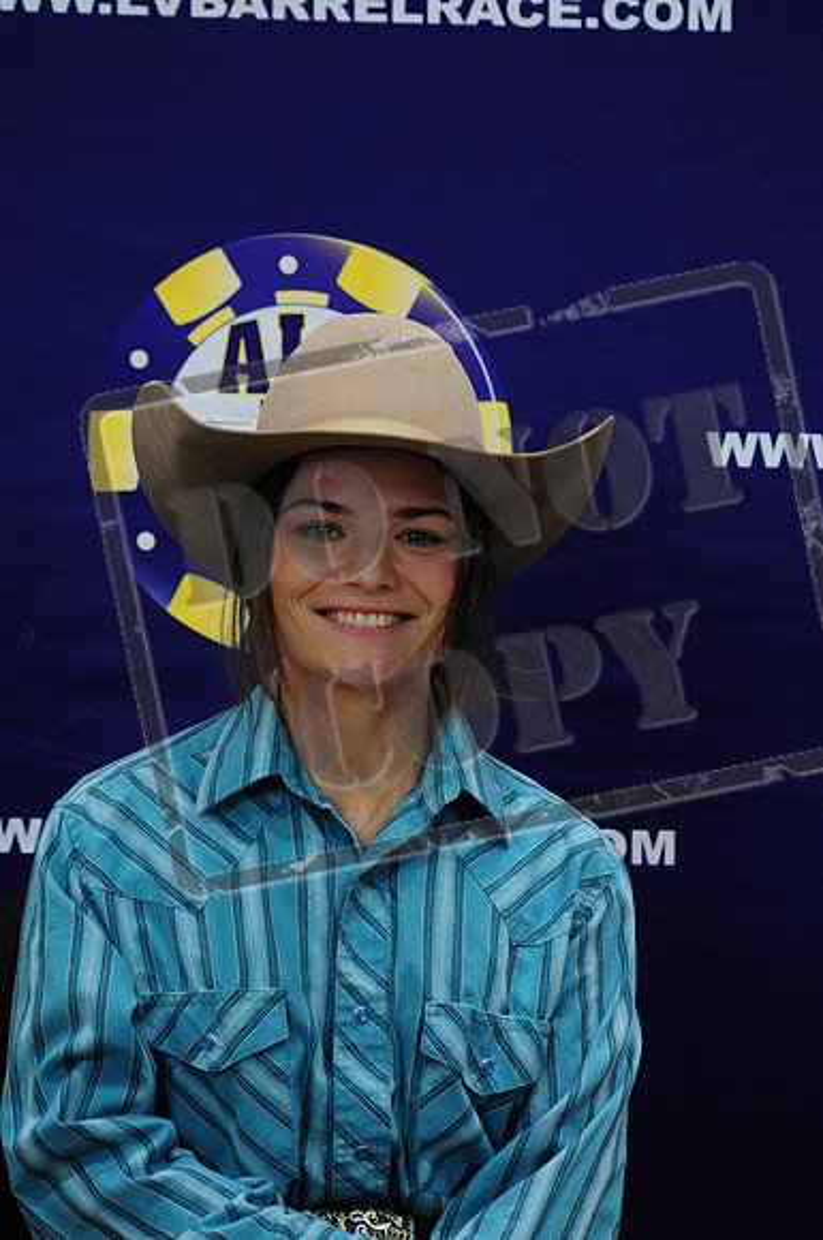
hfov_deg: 11.1
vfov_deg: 16.7
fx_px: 4230
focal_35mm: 123
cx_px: 412
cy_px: 620
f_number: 4
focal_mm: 82
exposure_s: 1/125
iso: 640
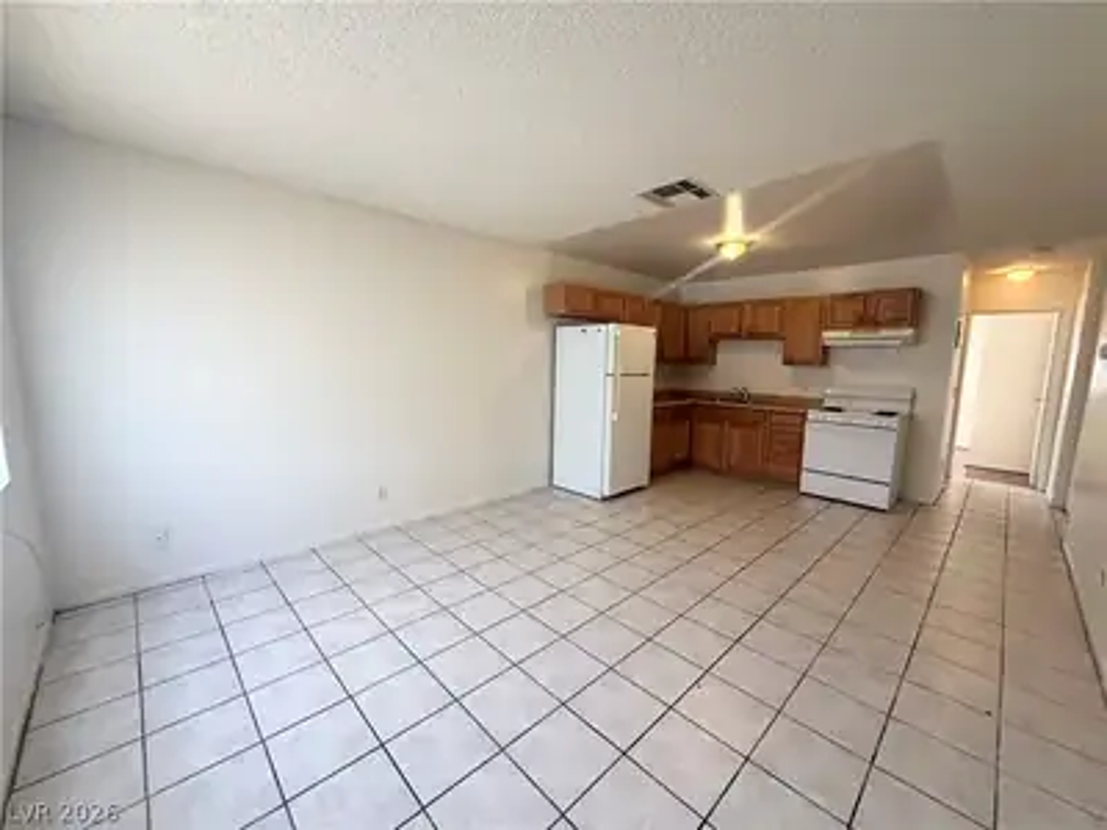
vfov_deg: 85.7
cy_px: 415
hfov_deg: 102.1
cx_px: 554
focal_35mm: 14
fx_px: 448
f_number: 2.2
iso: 320
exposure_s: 1/99
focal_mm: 2.22
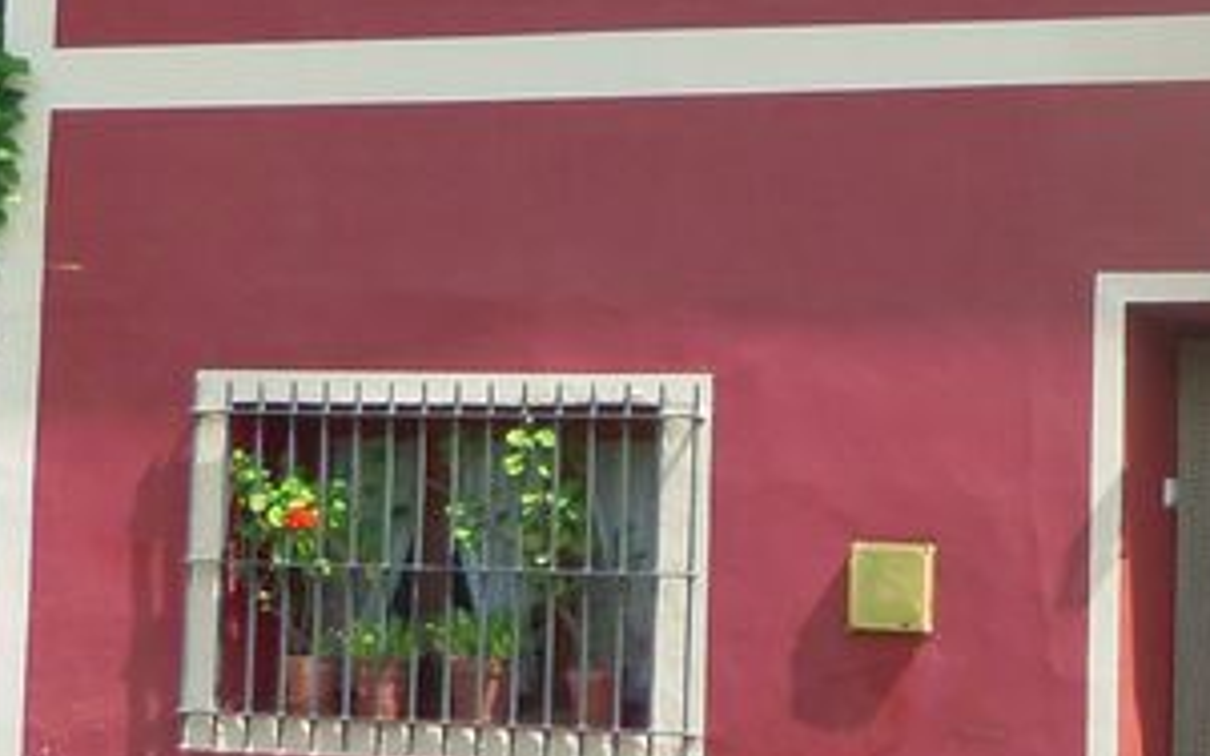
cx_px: 1262
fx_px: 3330
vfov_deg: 12.9
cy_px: 334
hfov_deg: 19.9
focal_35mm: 101
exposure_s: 1/200
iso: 125
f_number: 3.9
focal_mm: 5
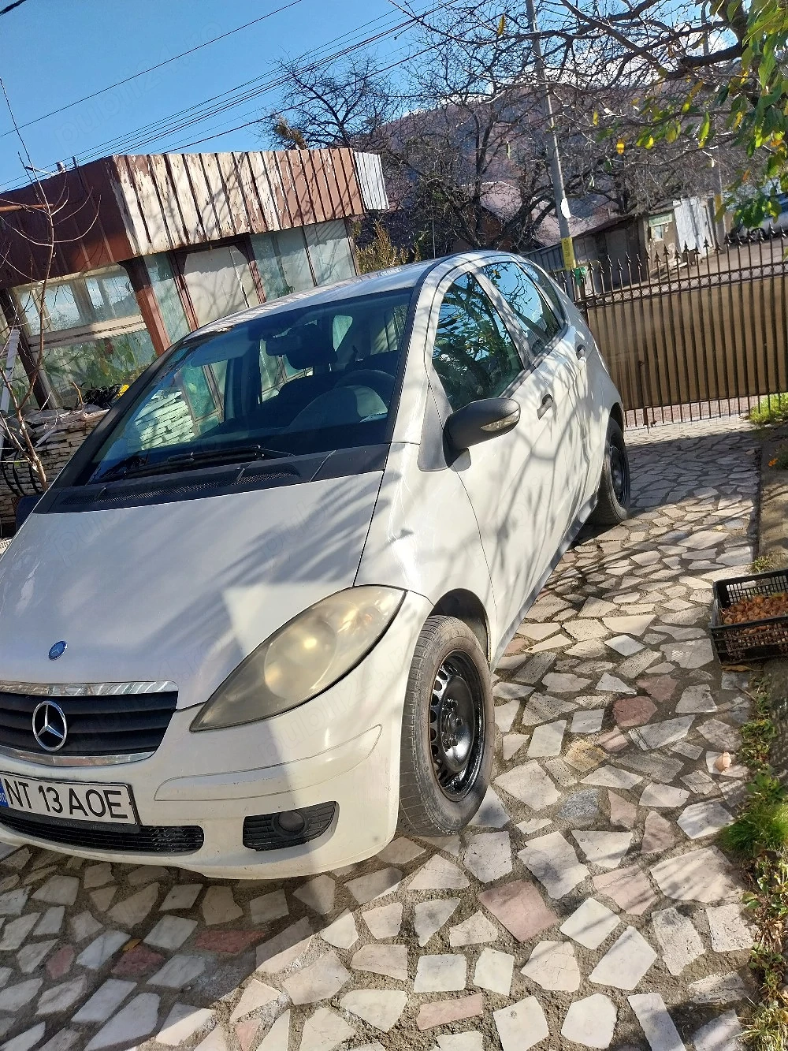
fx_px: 789
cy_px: 526
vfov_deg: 67.3
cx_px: 394
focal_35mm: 26
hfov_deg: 53.1
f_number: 1.8
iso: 25
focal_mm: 4
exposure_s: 1/588
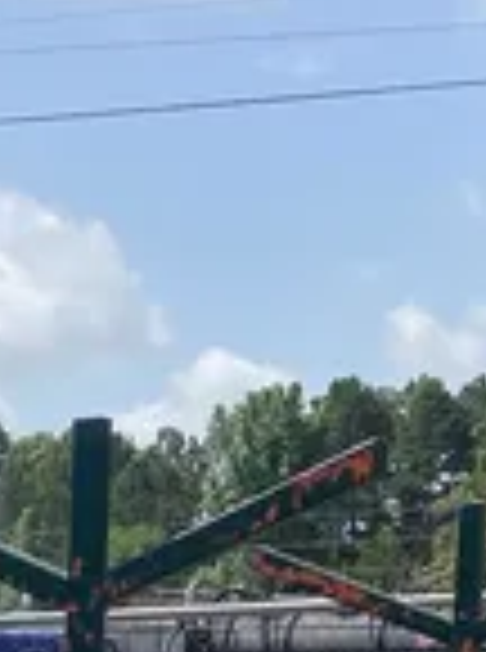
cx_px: -292
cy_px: 1630
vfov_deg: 11.3
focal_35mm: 142
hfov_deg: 10.0
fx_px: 2670
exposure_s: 1/1656
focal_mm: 3.99
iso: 20
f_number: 1.8
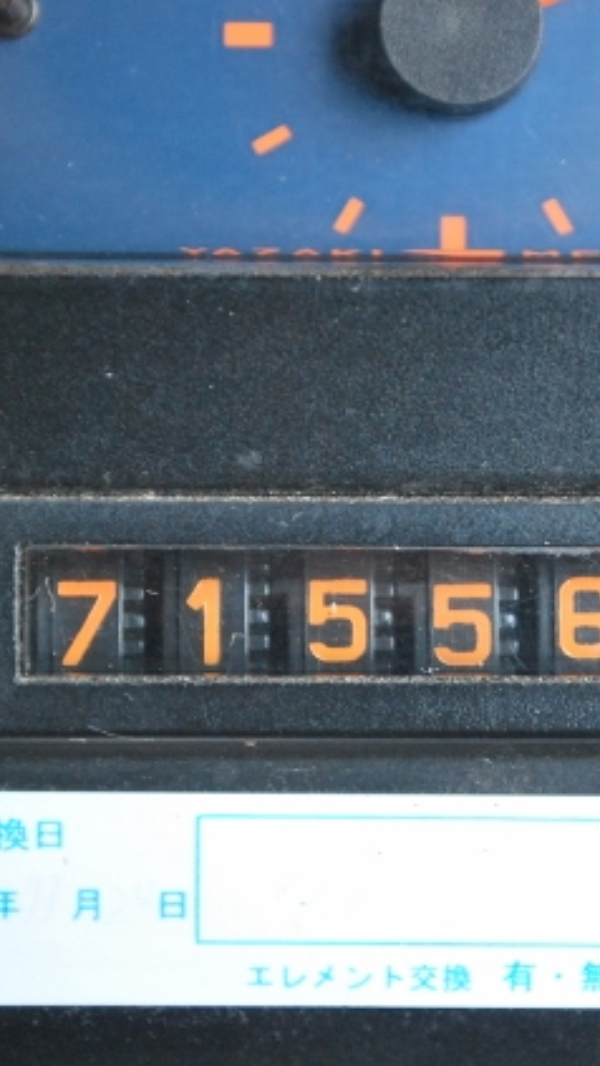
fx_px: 3699
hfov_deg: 9.3
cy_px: 532
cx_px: 444
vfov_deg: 16.4
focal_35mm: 131
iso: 800
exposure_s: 1/125
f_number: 5.6
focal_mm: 55
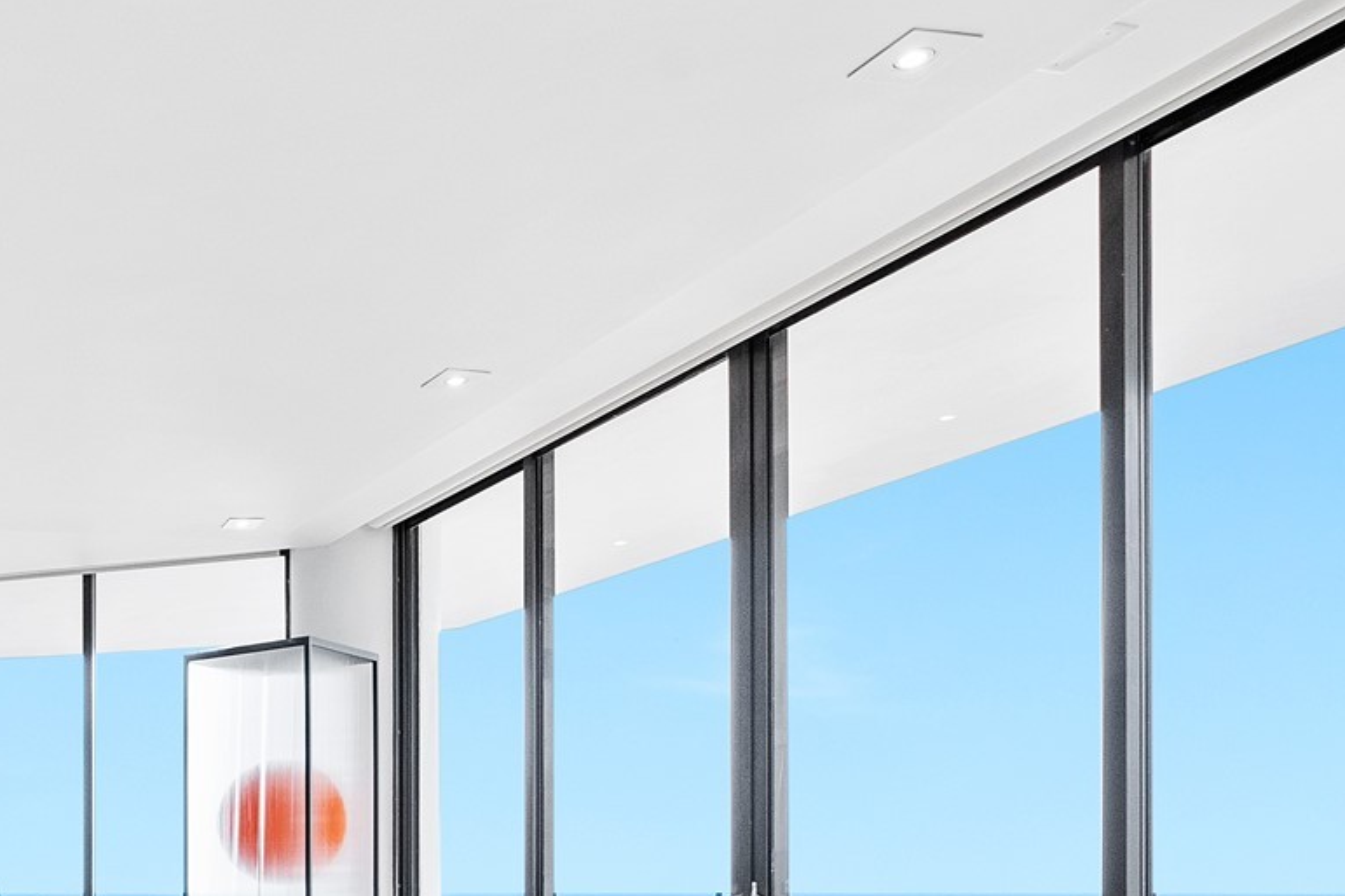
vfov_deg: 36.2
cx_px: -102
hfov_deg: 44.8
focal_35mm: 33
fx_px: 1233
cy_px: 886
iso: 200
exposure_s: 1/50
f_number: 8
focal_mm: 10
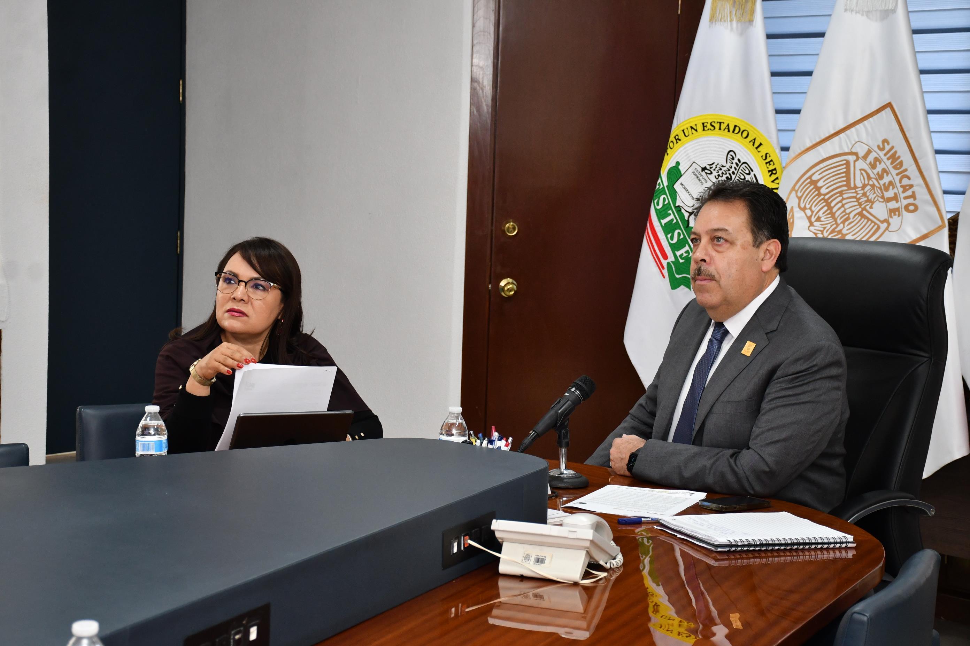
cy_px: 323
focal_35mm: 72
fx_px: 1940
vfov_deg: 18.9
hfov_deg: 28.1
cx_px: 485
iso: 1000
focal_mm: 48
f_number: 5.6
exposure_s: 1/100
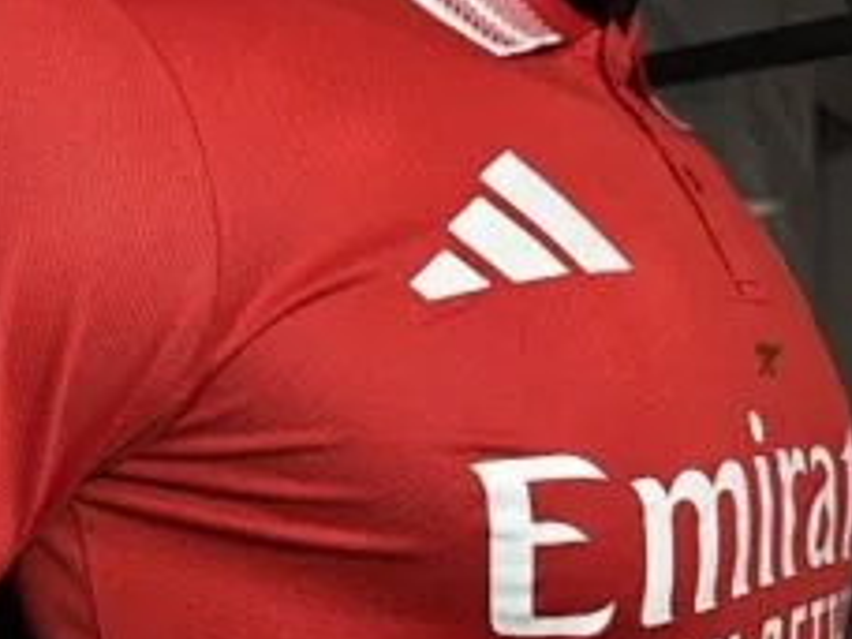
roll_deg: -1.4
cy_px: 349
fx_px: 985
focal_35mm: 40
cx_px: 209
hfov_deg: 45.1
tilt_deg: +1.8
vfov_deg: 35.9
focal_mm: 6.76
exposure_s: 1/100
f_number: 1.78
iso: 160
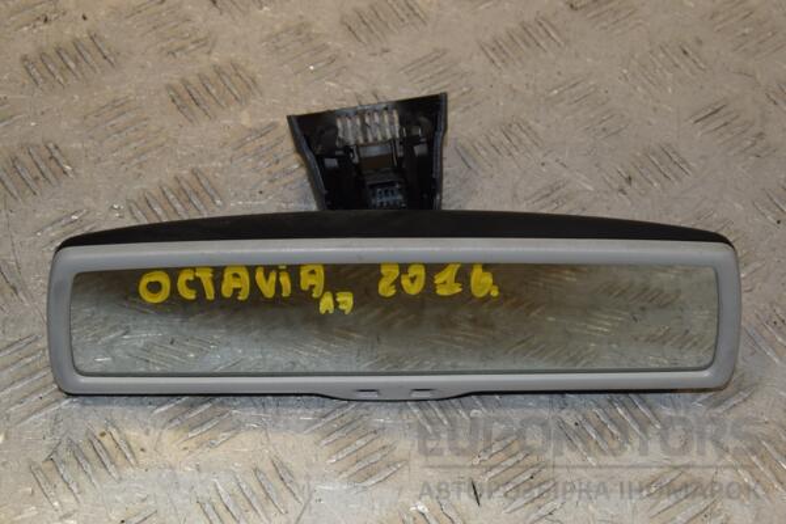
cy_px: 262
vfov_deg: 17.5
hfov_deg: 26.0
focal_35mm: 78
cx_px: 393
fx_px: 1703
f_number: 10
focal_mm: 52
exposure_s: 1/200
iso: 800
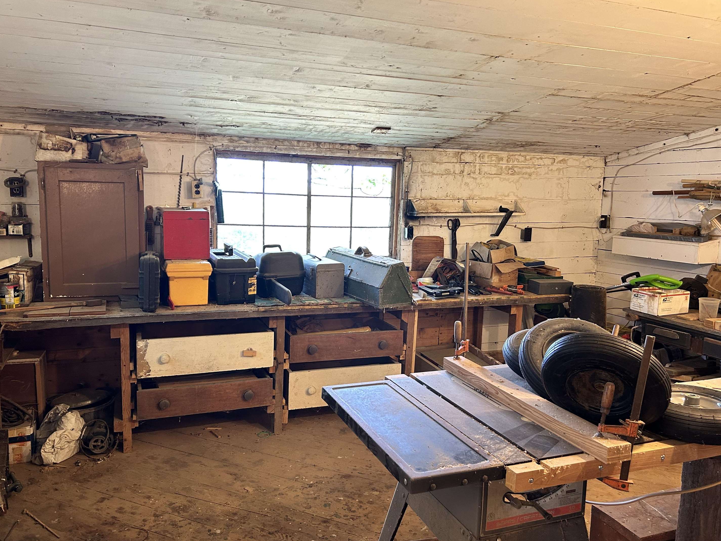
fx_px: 583
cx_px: 356
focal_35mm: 28
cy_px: 285
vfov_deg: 49.7
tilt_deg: -7.6
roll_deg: -1.9
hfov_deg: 63.4
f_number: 1.5
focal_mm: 5.7
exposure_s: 1/60
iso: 160
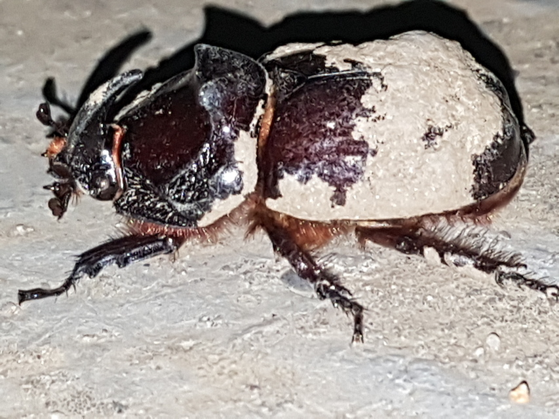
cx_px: 280
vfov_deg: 53.1
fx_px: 420
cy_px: 210
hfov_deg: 67.3
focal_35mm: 26
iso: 125
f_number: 1.7
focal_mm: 4.2
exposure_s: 1/50
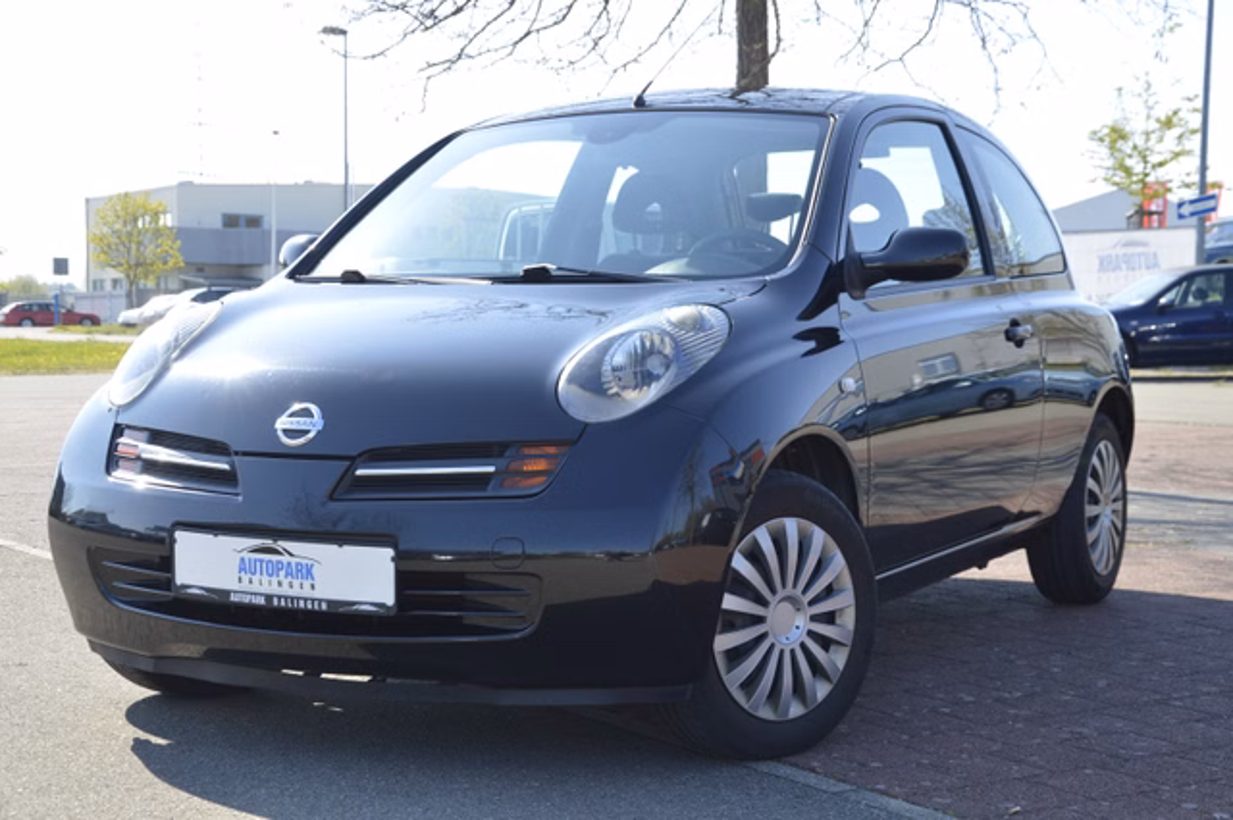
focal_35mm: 60
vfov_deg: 22.6
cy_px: 410
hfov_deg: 33.4
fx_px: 2054
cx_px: 616
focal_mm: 40
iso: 100
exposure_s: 1/160
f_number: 6.3
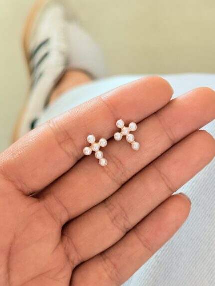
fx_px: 397
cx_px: 108
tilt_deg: -61.5
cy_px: 143
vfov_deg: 39.6
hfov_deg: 30.3
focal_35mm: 48
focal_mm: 6.76
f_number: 1.78
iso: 160
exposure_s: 1/60
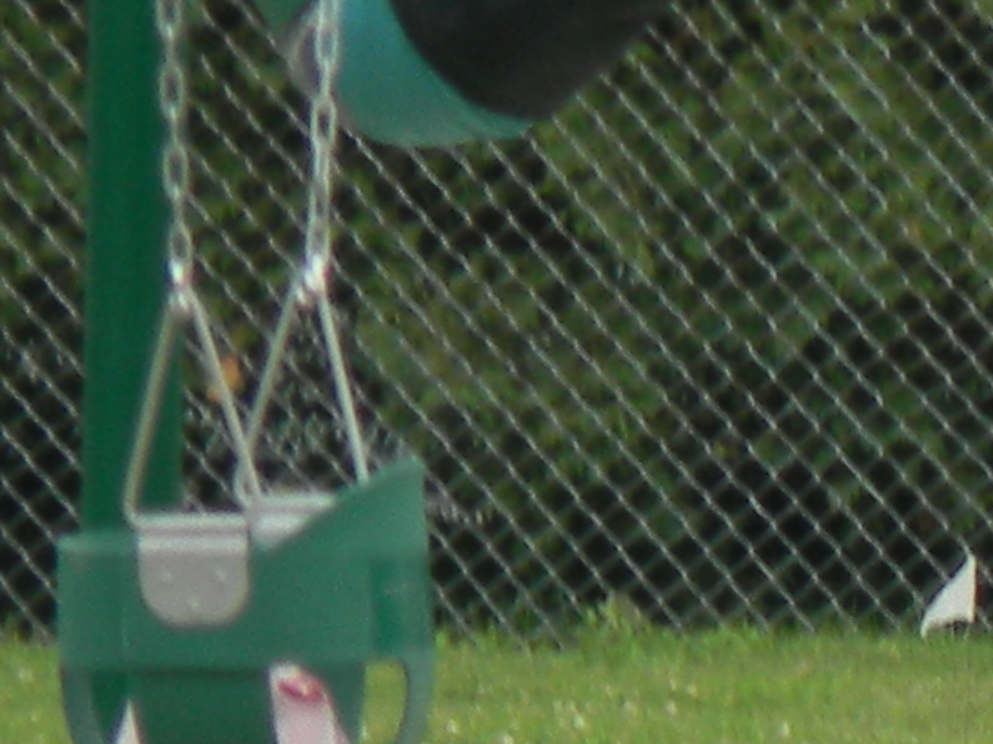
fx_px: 70813
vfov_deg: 0.6
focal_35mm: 2469
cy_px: 1399
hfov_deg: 0.8
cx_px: 1692
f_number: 5.4
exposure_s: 1/206
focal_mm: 75
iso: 80
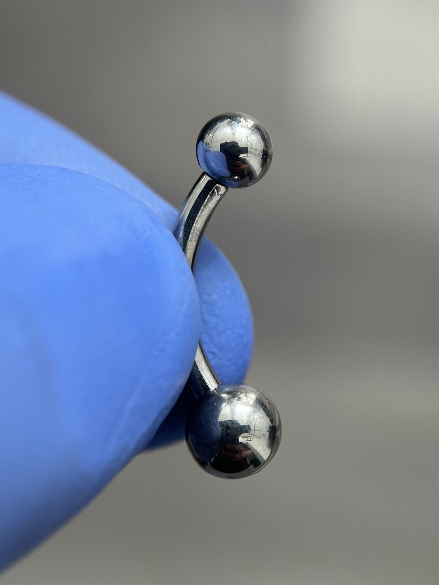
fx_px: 812
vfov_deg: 39.7
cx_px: 220
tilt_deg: -83.2
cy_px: 292
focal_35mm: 48
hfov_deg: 30.3
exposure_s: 1/138
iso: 64
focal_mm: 6.86
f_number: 1.78
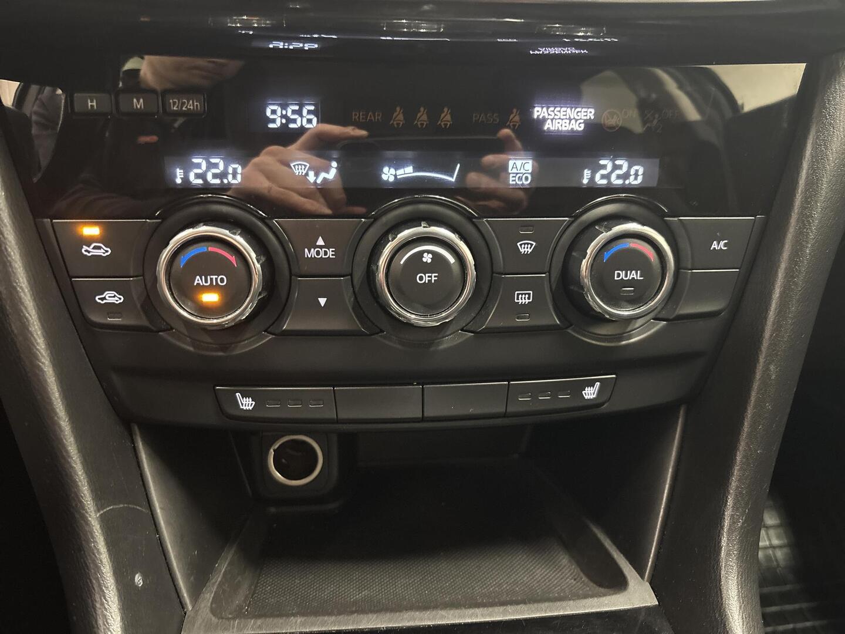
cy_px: 317
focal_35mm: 26
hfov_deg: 67.3
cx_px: 422
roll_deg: -1.3
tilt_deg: -21.0
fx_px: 635
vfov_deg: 53.1
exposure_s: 1/29
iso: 800
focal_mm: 5.96
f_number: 1.6
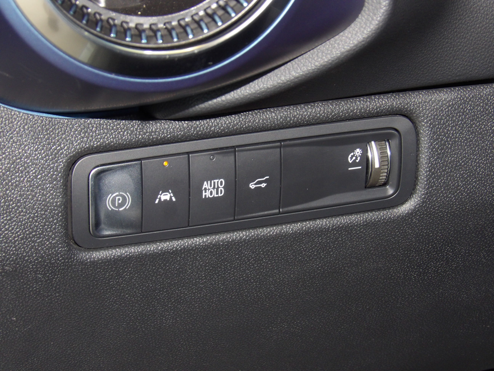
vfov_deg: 10.4
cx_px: 247
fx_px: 2041
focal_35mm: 143
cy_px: 186
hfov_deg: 13.8
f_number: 4.3
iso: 250
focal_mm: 25.6
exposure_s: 1/35
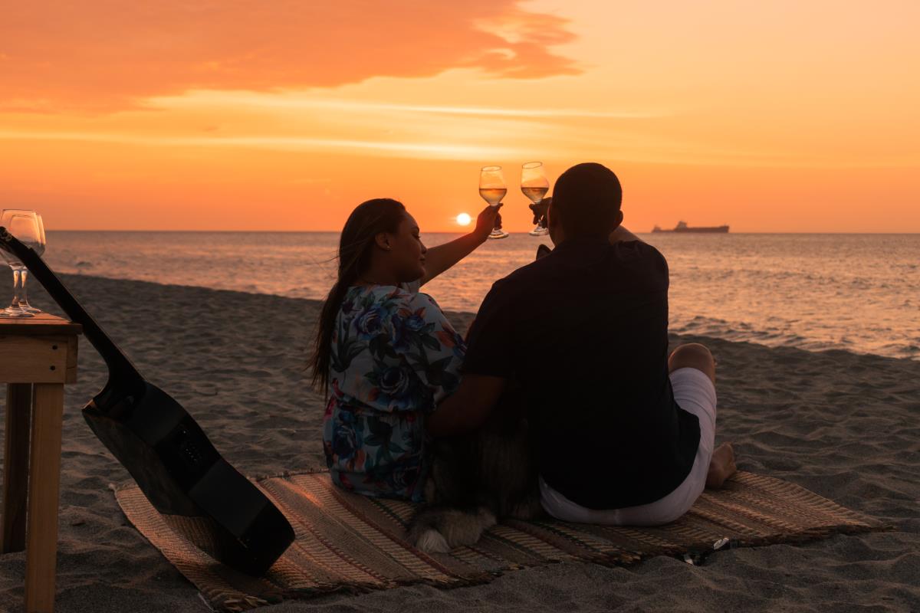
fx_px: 1188
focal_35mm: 46
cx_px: 460
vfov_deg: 28.9
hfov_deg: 42.3
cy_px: 306
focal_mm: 31
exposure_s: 1/320
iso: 125
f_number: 5
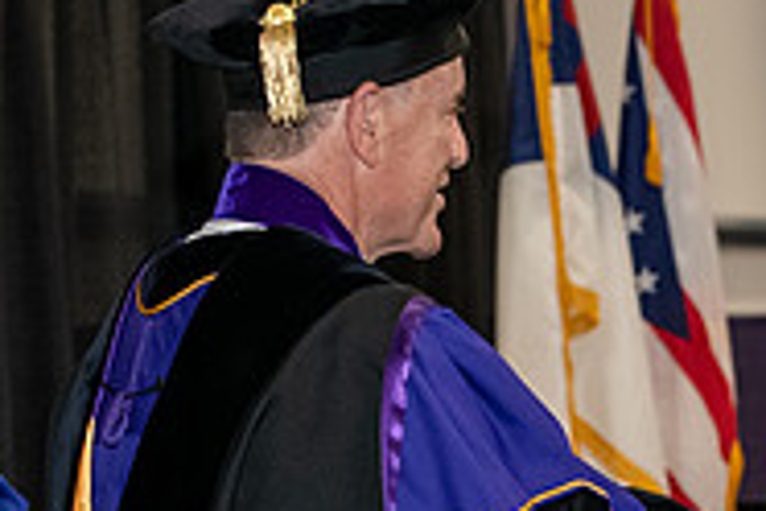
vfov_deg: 6.3
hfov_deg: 9.4
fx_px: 4638
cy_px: 472
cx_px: 717
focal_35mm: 218
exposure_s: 1/200
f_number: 5
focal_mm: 70
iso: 2500
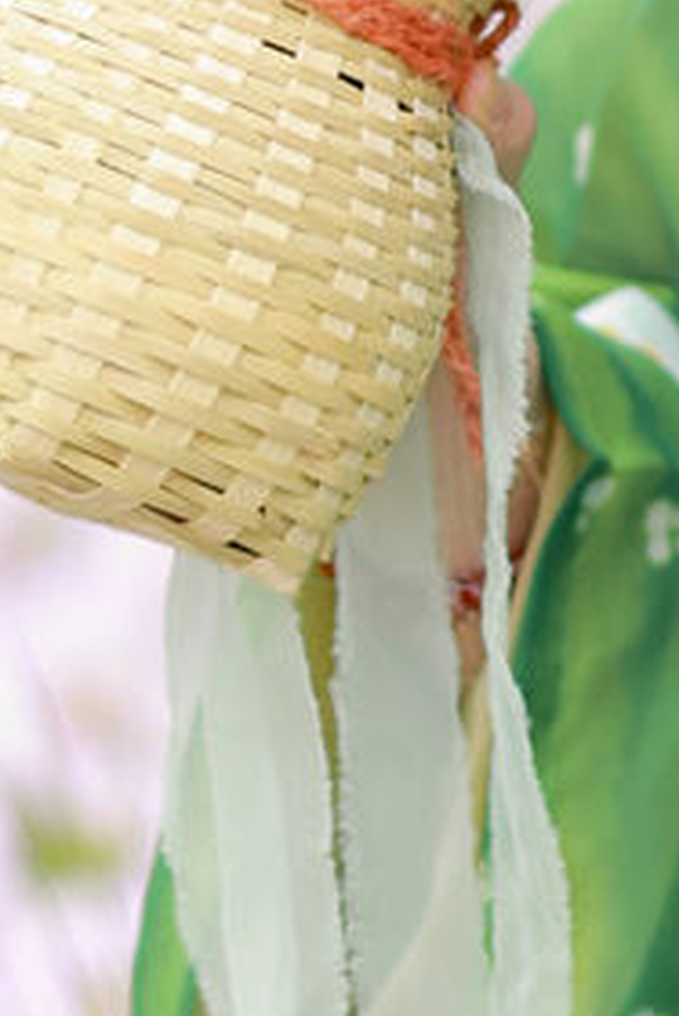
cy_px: -134
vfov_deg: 2.4
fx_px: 24299
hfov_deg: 1.6
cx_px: 1060
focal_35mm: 860
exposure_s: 1/2000
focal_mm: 135
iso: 500
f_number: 2.2
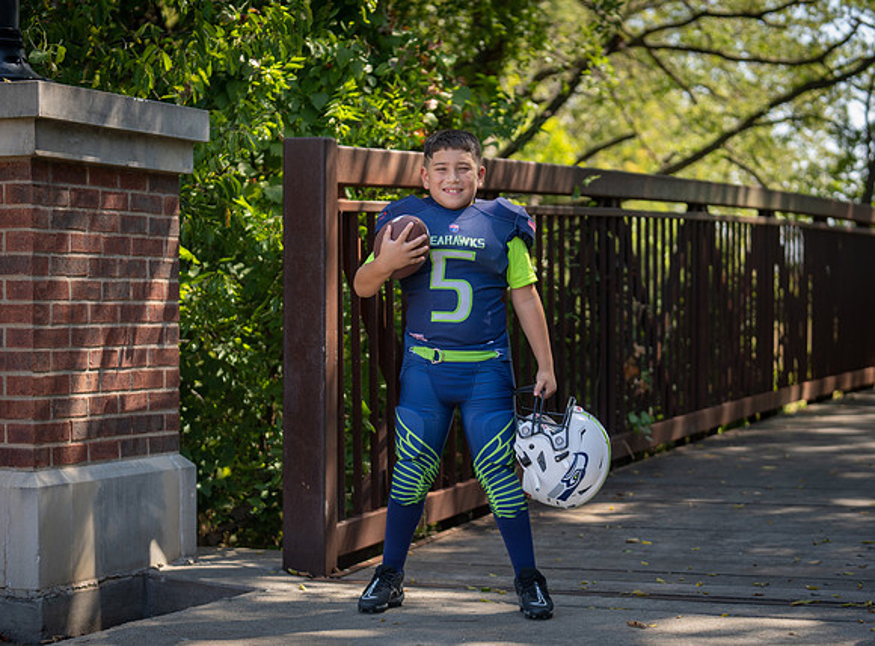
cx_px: 454
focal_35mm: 79
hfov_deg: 24.8
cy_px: 342
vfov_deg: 18.4
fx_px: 1992
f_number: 2.8
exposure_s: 1/320
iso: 100
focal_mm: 70
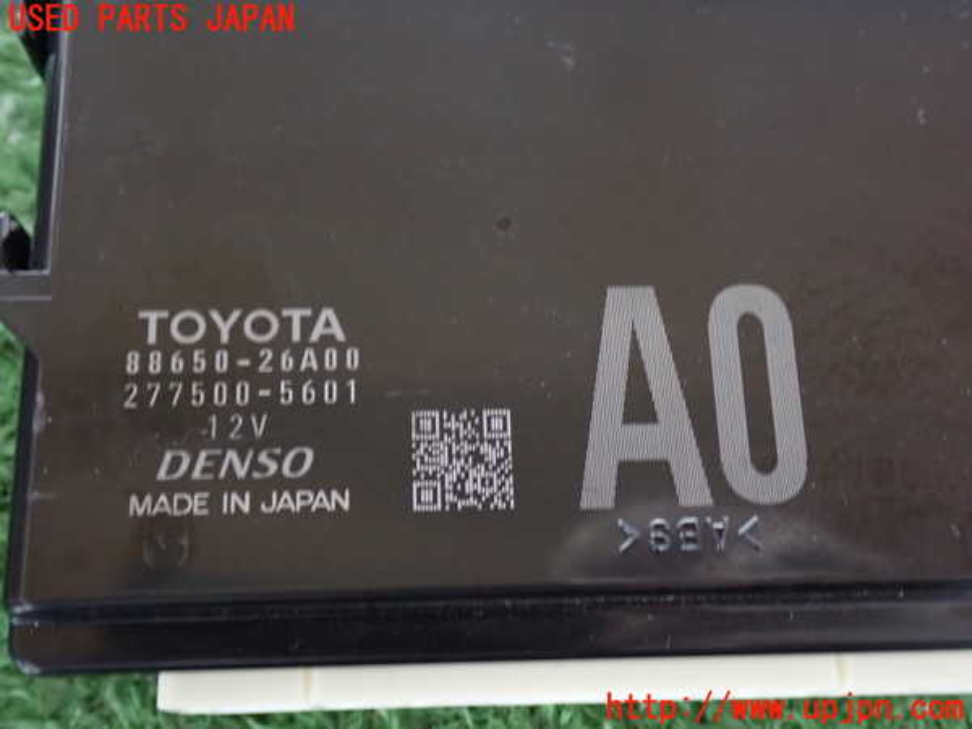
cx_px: 486
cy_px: 364
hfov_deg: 42.9
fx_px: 1235
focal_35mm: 44
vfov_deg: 32.9
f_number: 2.9
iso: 1250
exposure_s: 1/10
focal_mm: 7.84
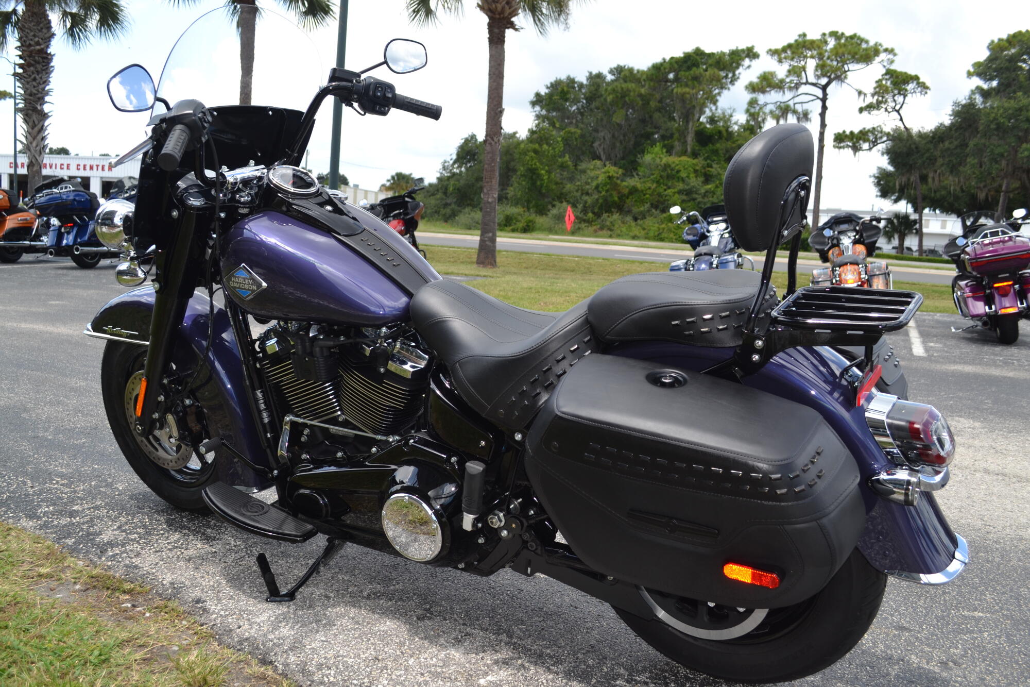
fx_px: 944
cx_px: 515
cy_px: 344
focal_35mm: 33
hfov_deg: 57.2
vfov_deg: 40.0
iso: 100
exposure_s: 1/200
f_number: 5.6
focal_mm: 22
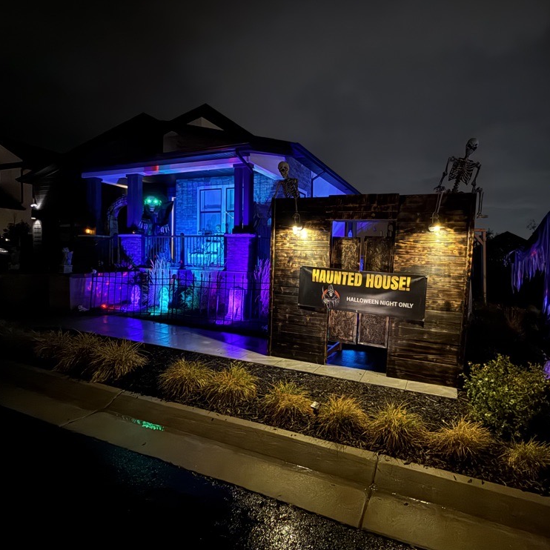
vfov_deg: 80.7
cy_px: 269
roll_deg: -1.7
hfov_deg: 79.7
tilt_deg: -1.7
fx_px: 324
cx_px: 332
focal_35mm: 18
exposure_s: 1/10
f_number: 2.2
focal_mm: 2.22
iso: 2500
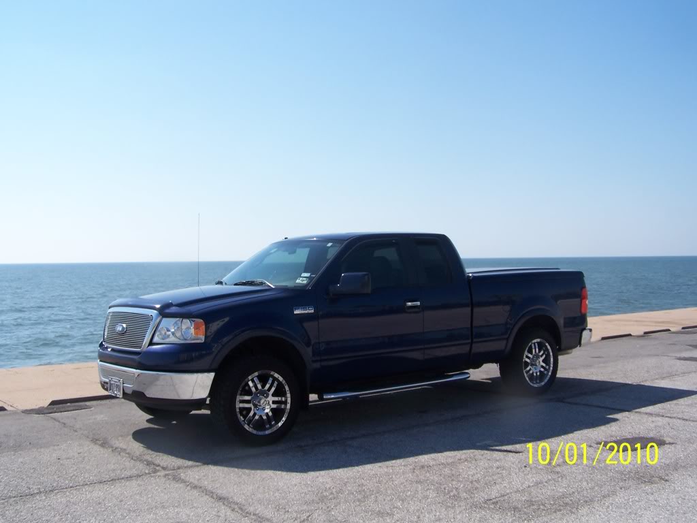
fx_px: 765
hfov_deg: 49.0
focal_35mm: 38
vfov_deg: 37.7
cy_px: 262
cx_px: 348
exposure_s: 1/800
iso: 80
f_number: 4
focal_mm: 6.3
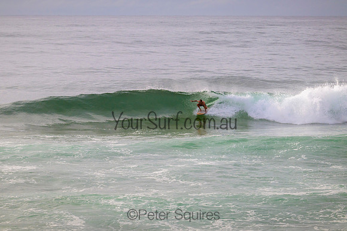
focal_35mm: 200
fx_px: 1928
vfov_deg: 6.9
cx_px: 174
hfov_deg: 10.3
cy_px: 116
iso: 1000
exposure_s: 1/2000
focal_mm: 200
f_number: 11
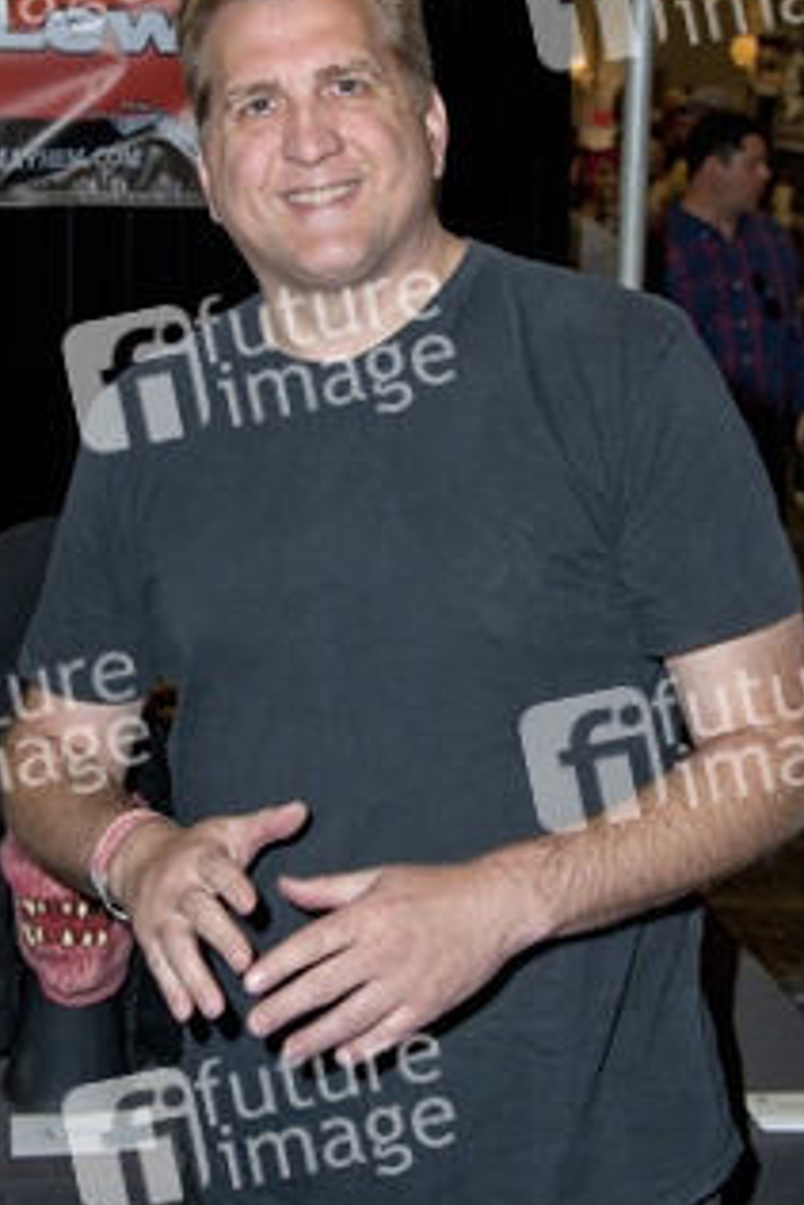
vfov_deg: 45.4
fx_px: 1439
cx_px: 372
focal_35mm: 43
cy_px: 553
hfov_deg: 31.2
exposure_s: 1/400
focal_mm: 34
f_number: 4.5
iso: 400
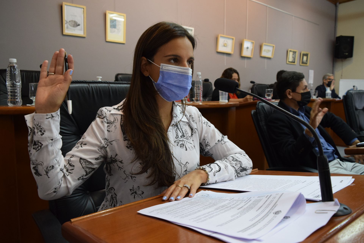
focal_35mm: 27
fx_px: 273
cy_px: 122
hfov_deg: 67.3
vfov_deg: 48.0
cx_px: 182
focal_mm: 18
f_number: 5
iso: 1600
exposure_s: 1/100
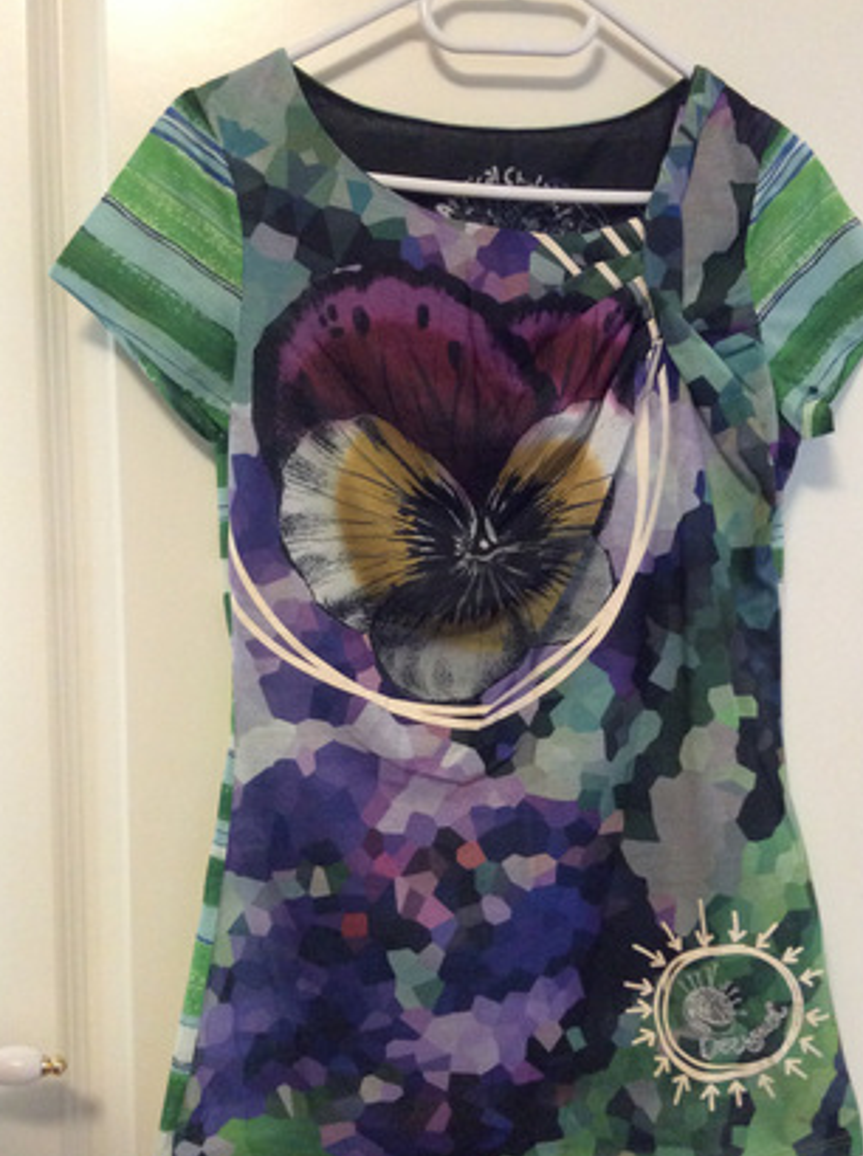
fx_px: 1300
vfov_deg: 47.9
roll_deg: -0.5
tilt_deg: -2.6
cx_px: 484
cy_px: 595
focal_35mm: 39
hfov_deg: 36.7
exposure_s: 1/20
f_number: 2.4
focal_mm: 3.3
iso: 250
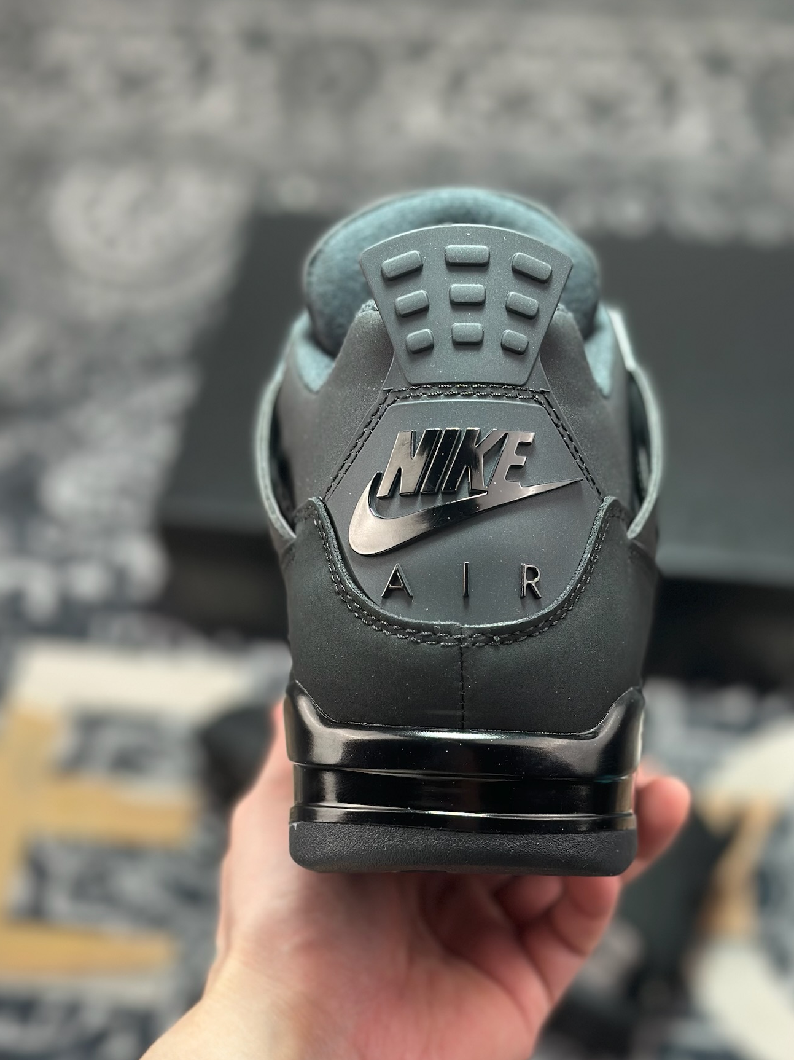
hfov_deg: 25.6
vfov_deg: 33.8
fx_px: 1744
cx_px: 470
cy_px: 585
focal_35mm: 57
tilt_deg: -52.9
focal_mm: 6.86
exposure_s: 1/214
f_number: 1.78
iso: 80
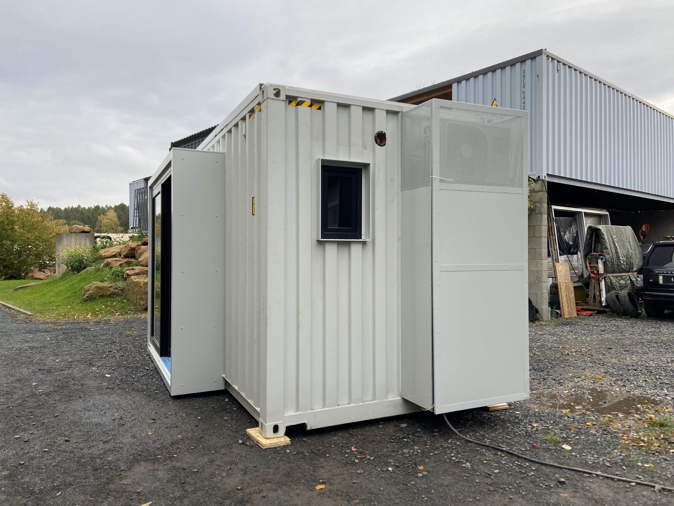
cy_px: 253
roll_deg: +0.4
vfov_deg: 53.1
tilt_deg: +0.2
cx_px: 337
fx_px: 506
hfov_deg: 67.3
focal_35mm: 26
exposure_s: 1/362
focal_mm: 4.25
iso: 32
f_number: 1.8
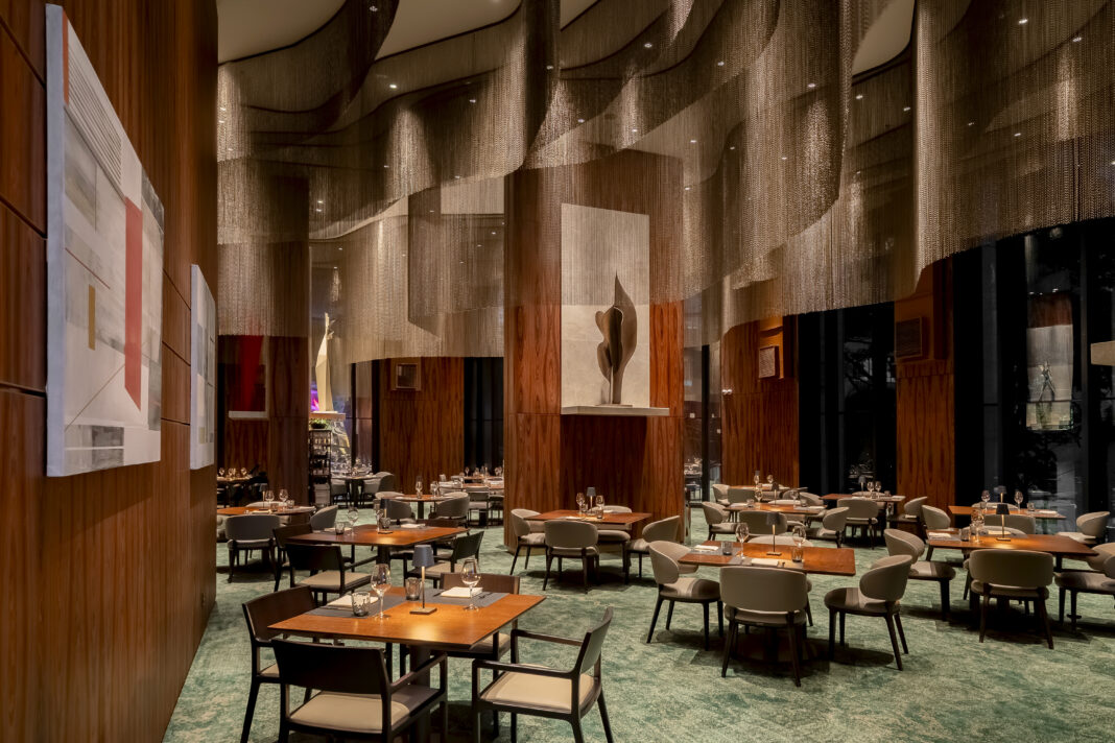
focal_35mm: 20
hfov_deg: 84.0
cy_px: 372
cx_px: 558
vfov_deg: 61.9
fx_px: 619
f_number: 8
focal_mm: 20
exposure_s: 1/6
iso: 400
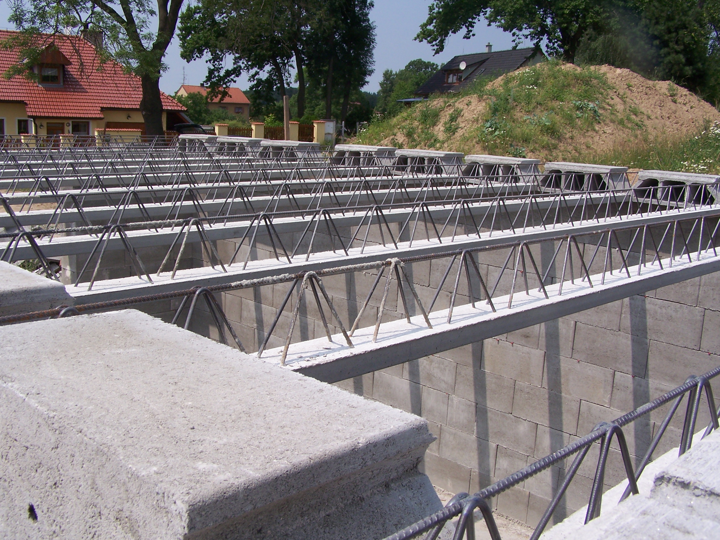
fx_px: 790
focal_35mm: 38
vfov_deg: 37.7
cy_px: 270
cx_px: 360
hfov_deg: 49.0
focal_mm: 6.3
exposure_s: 1/640
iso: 80
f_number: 5.6
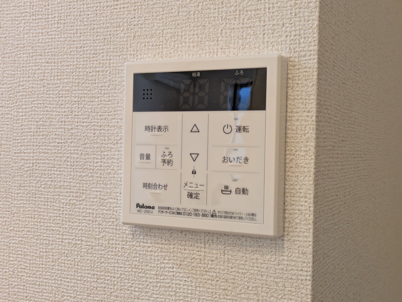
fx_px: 592
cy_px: 151
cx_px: 201
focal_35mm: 51
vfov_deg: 28.6
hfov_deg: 37.5
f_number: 1.89
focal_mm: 5.43
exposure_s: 1/50
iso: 163
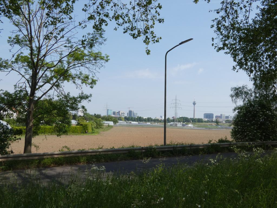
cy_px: 104
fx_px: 256
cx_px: 138
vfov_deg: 44.2
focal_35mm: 32
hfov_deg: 56.8
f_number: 8
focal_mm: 5.8
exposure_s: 1/160
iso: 80
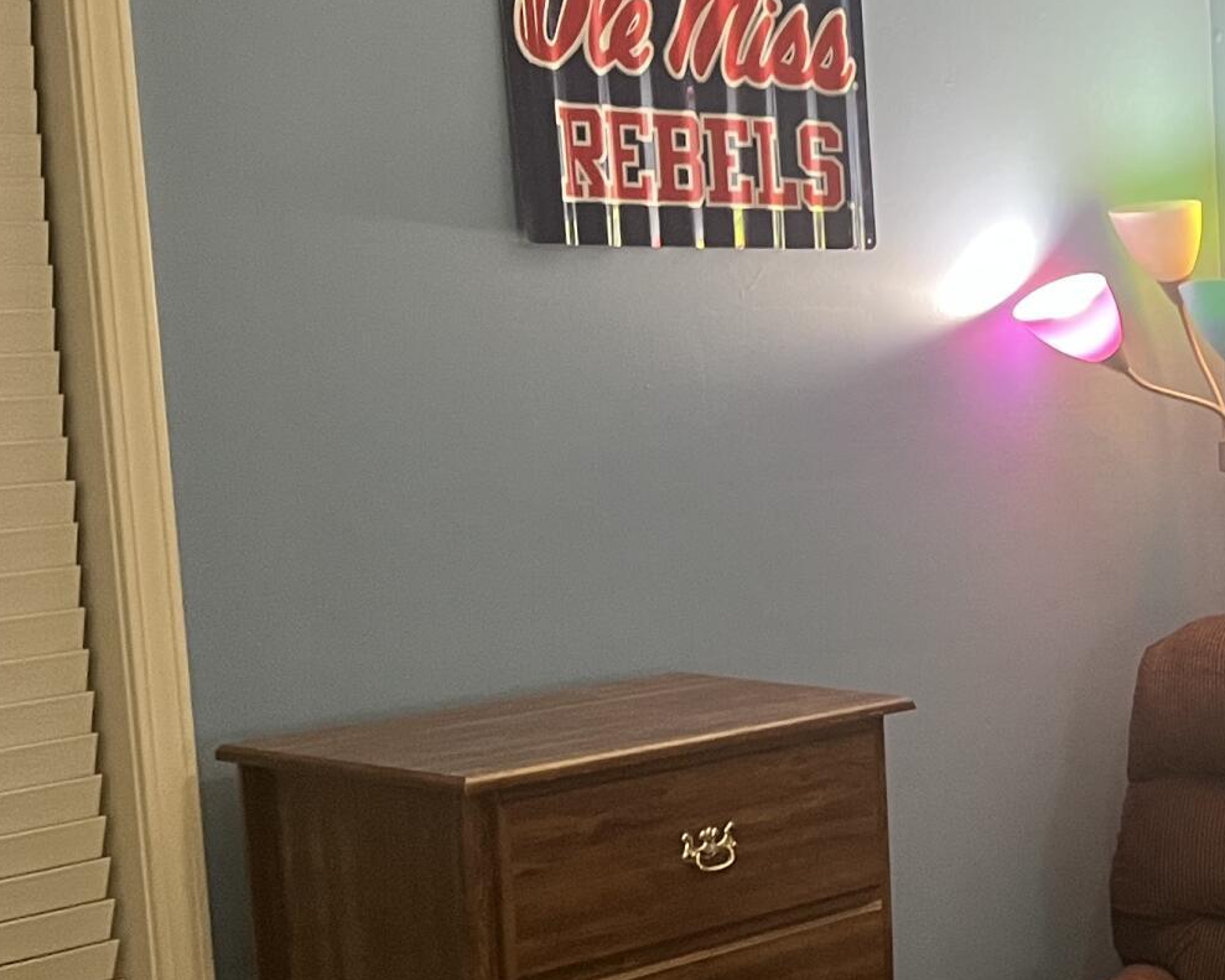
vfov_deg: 19.8
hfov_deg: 21.1
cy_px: 655
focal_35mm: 77
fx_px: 2791
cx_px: 1823
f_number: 1.6
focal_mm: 5.1
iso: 250
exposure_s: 1/60
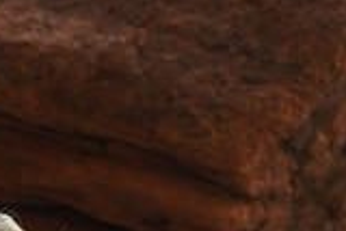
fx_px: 1741
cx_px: -130
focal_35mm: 181
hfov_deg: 11.0
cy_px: 410
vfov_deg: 7.4
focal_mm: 50
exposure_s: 1/200
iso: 250
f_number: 3.2
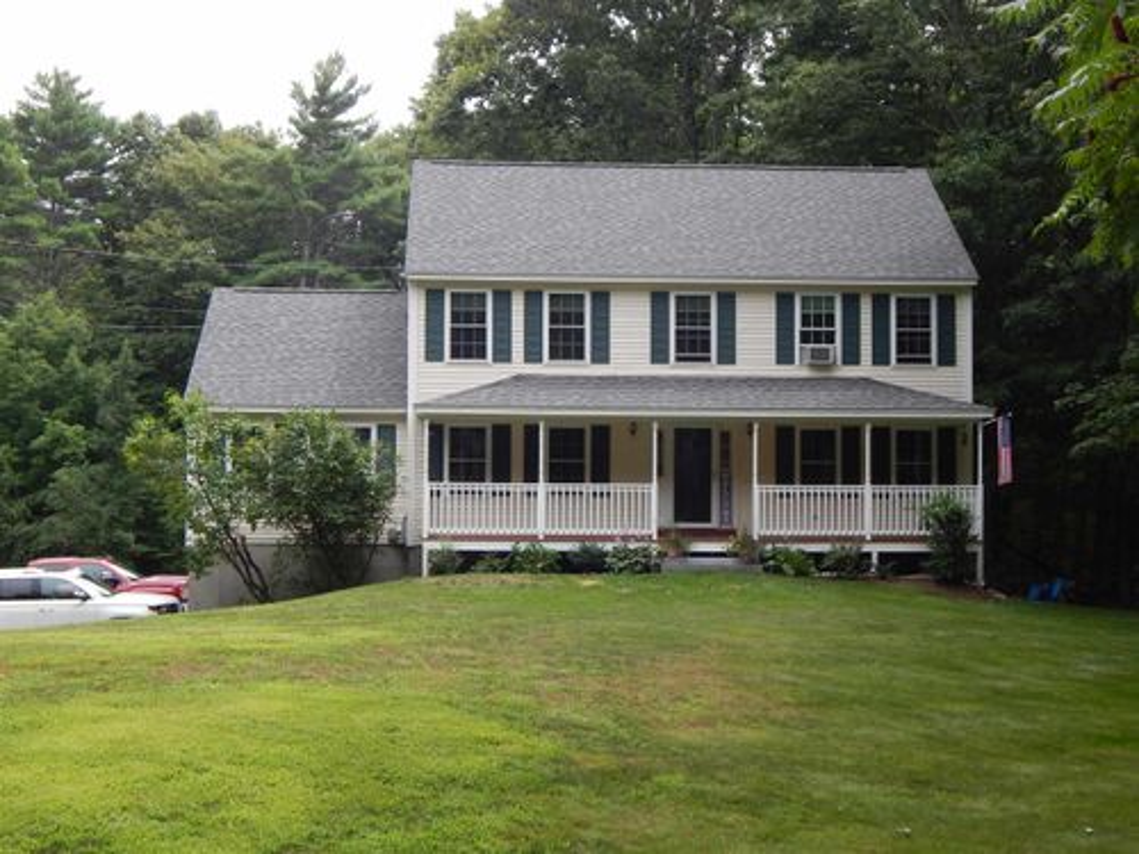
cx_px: 570
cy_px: 427
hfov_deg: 34.9
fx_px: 1810
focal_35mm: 55
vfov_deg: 26.6
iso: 125
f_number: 3.8
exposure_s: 1/250
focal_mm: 9.7
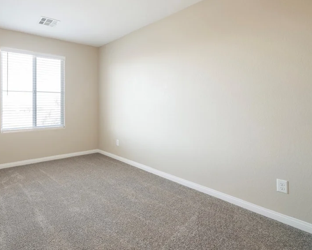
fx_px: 176
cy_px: 115
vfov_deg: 70.8
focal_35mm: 19
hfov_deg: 79.8
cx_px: 98
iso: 100
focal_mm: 14
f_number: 8
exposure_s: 1.3
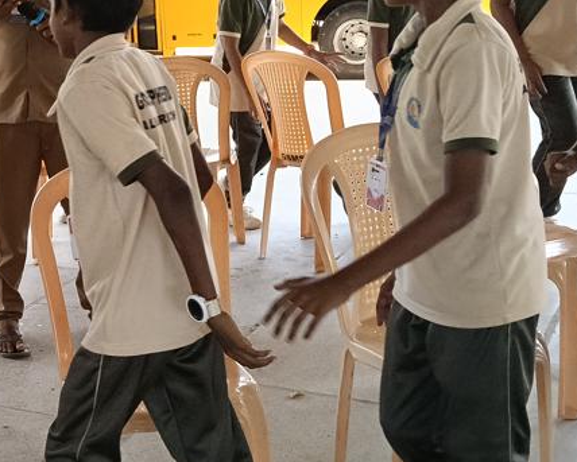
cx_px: 26
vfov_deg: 24.2
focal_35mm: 63
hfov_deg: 28.5
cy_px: 214
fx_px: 1077
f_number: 1.8
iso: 1000
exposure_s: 1/240
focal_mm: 3.98
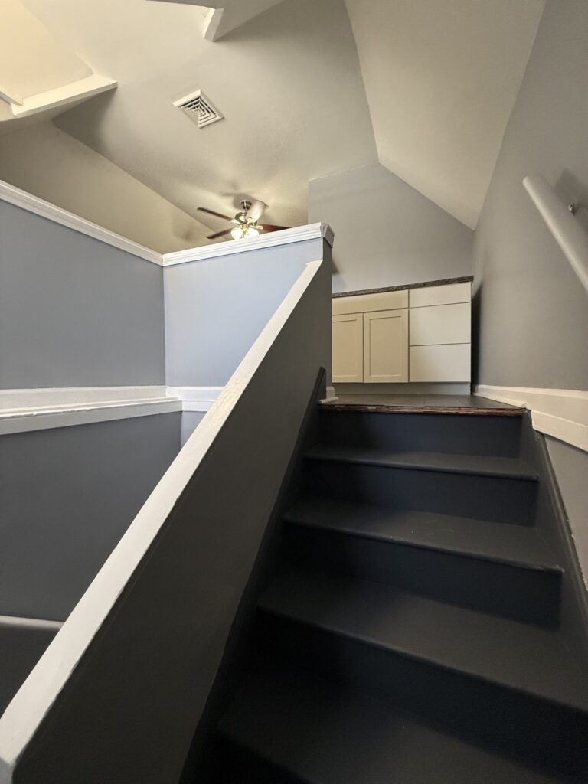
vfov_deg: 102.1
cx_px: 294
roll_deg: +0.1
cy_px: 392
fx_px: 317
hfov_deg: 85.7
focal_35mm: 14
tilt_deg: -1.5
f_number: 2.2
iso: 320
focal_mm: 2.22
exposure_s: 1/120
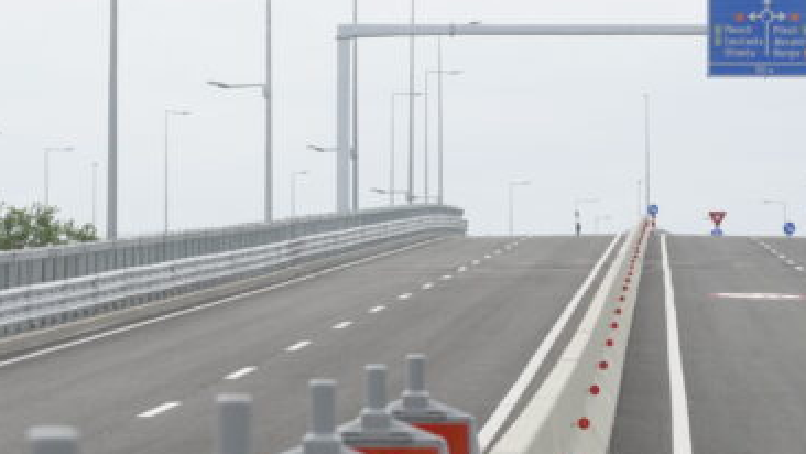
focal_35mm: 215
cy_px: 287
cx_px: 420
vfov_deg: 5.7
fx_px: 4596
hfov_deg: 10.0
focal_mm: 122
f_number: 10
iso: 640
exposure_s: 1/640
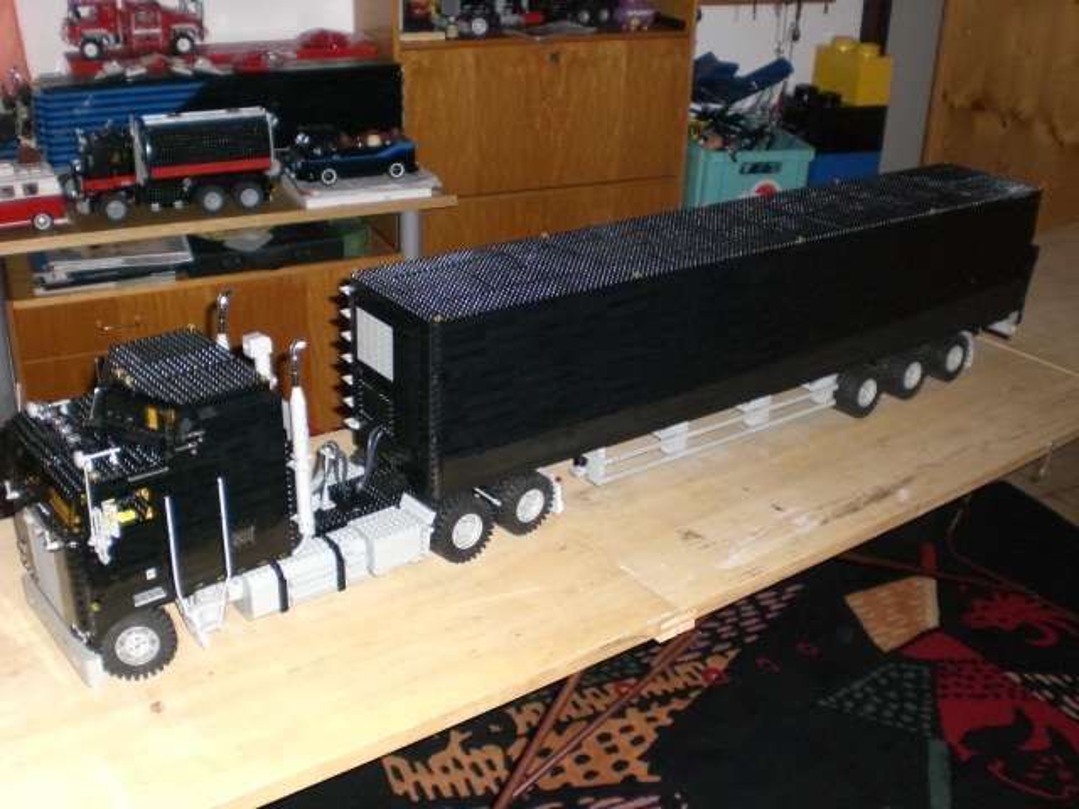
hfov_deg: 49.0
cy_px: 404
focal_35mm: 38
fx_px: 1184
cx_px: 540
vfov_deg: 37.7
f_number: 3.1
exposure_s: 1/60
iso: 200
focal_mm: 6.3
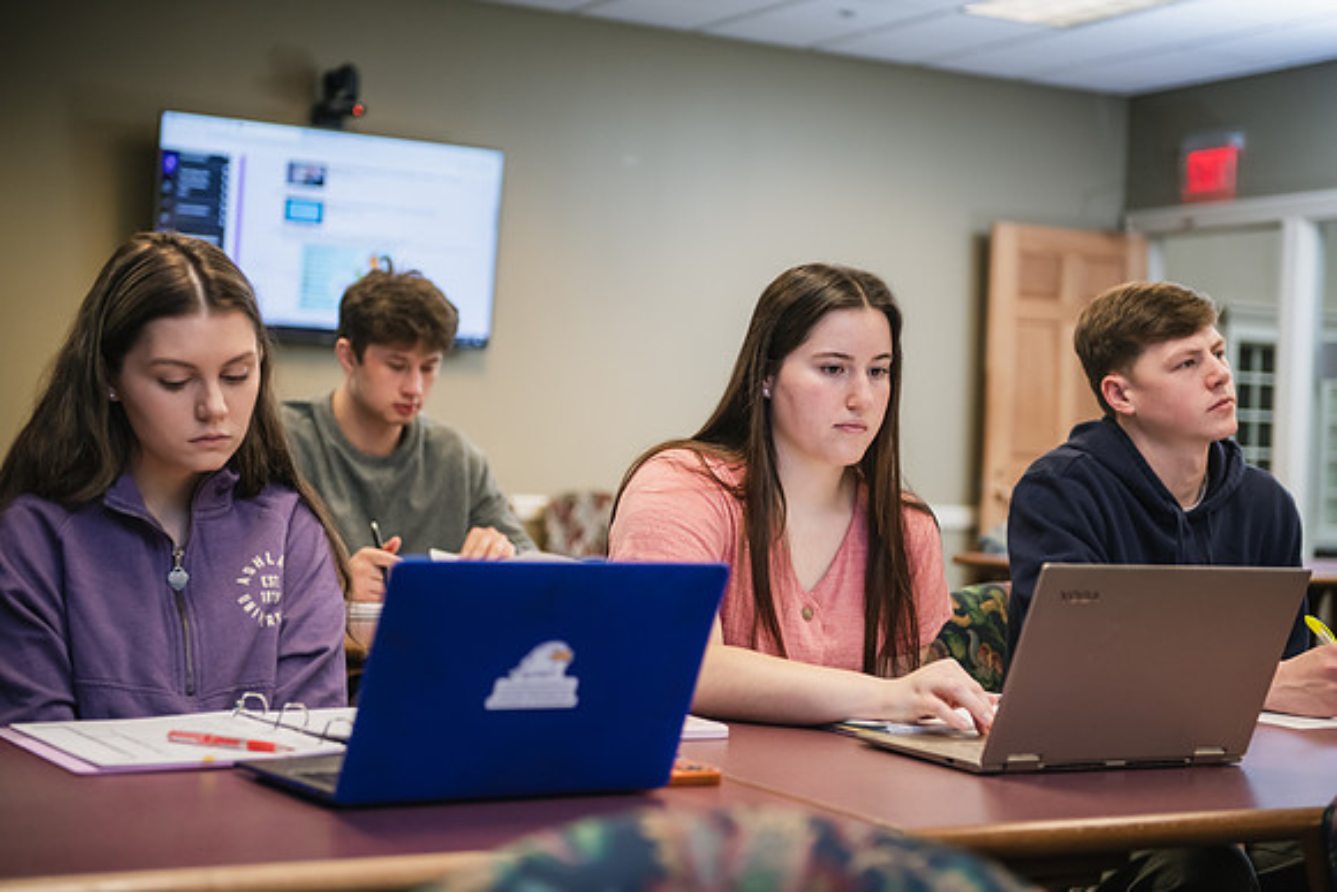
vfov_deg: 22.6
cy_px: 446
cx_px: 668
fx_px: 2229
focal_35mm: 60
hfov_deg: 33.4
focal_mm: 60
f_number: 2.8
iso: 1250
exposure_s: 1/200
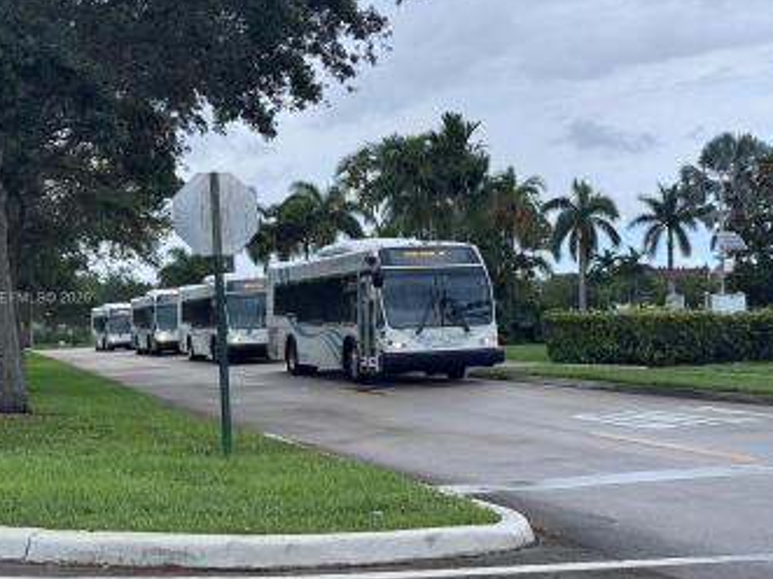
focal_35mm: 58
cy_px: 299
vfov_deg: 25.2
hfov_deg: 33.2
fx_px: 1295
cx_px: 376
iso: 64
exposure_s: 1/3425
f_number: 1.78
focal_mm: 6.76
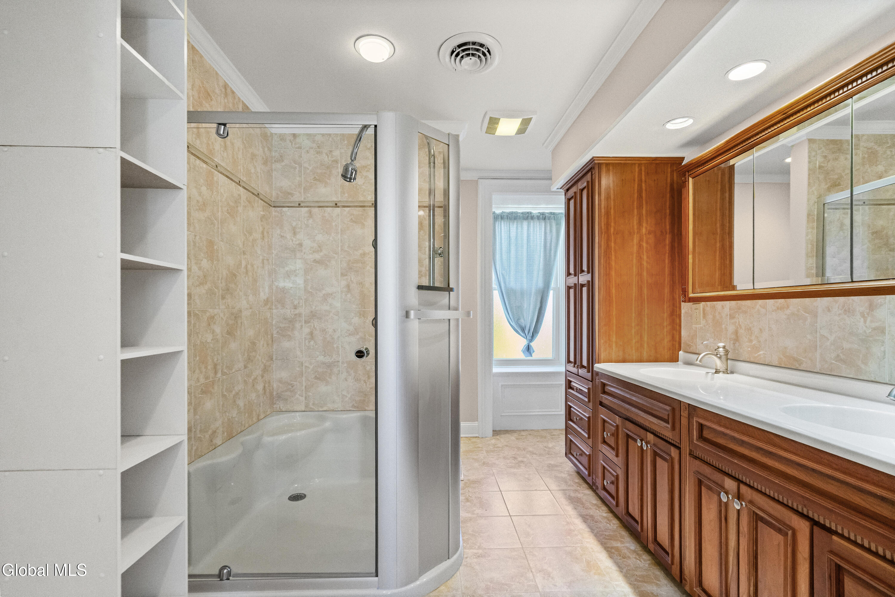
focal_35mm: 16
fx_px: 398
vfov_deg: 73.7
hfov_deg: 96.7
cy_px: 298
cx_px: 448
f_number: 8
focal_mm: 16
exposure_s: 1/15
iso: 1000
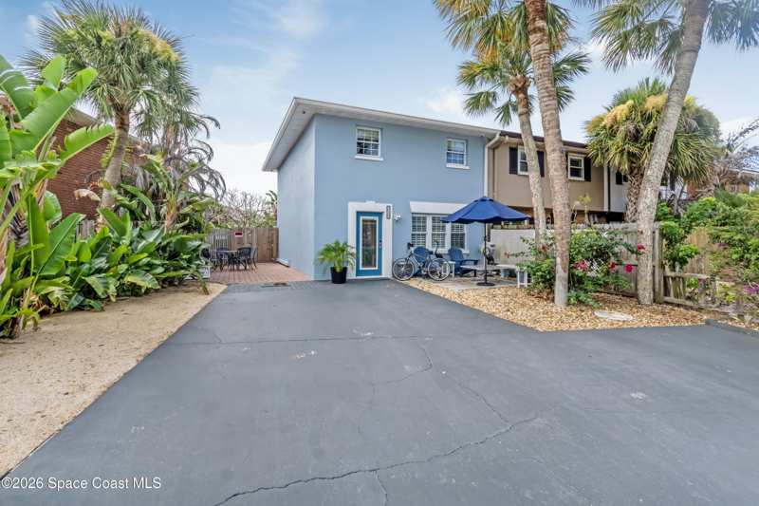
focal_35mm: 16
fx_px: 348
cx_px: 380
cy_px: 253
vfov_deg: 72.0
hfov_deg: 95.0
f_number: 9
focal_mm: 11
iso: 250
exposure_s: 1/4000
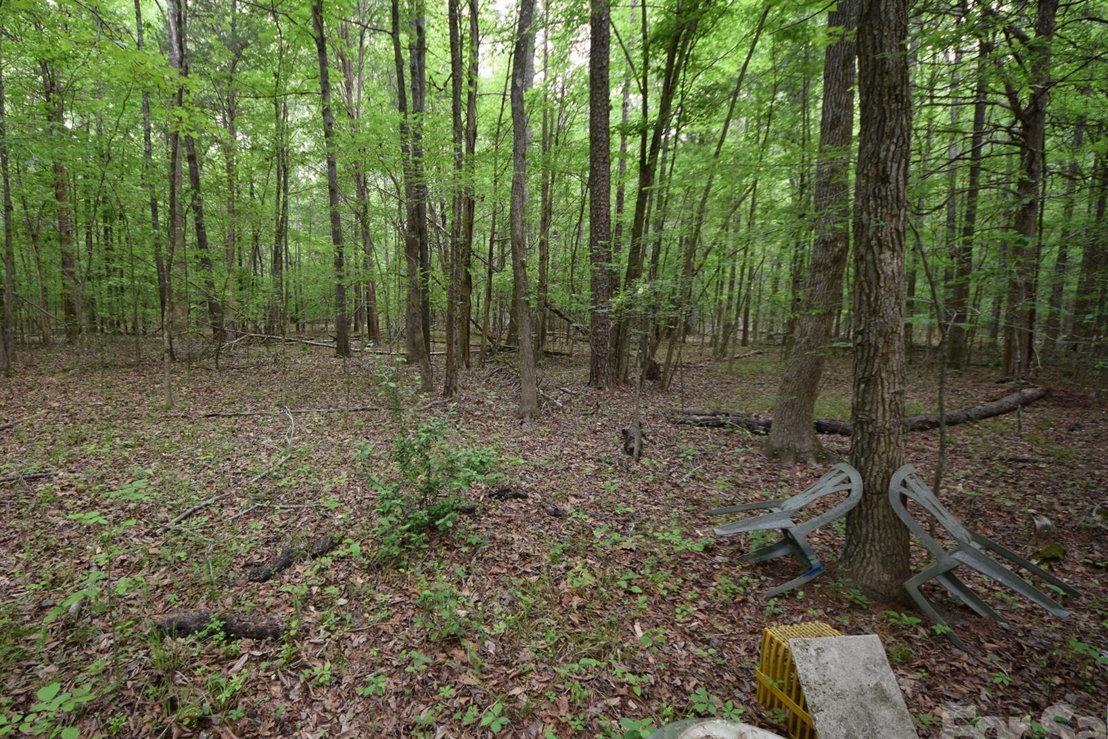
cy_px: 377
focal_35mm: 15
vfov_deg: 77.3
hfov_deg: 99.5
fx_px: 462
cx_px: 465
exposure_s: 1/80
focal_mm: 8
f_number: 4.5
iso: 400
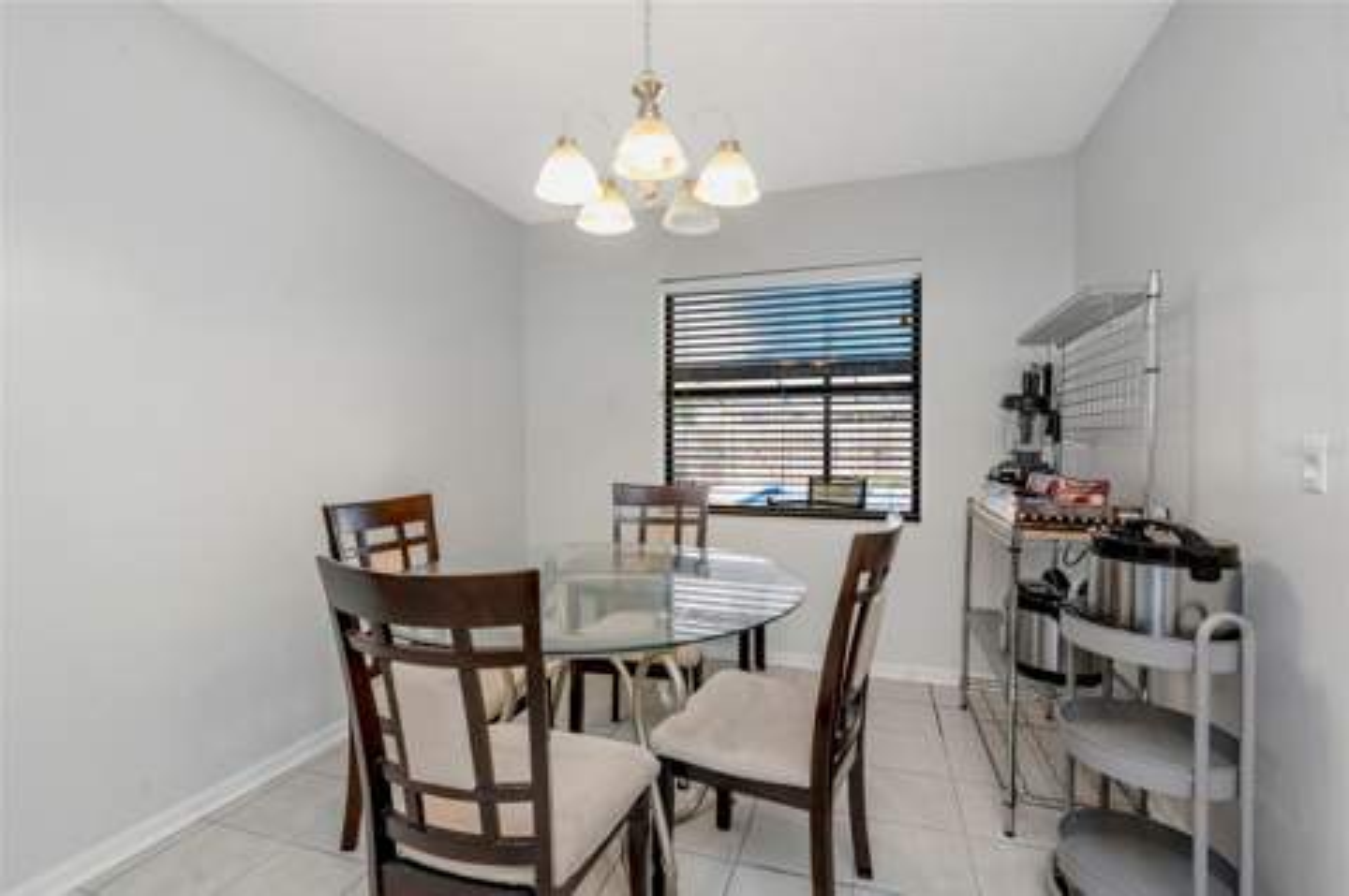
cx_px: 674
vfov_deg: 73.6
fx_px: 599
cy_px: 448
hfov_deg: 96.8
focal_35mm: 16
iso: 1000
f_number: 6.7
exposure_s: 1/60
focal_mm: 16
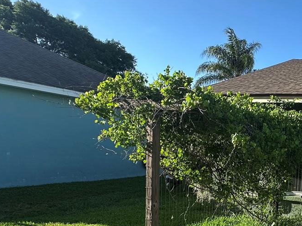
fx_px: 297
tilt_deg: -4.5
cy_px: 174
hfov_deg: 44.0
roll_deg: -2.7
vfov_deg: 40.4
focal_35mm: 34
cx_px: 318
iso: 40
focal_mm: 2.22
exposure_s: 1/473
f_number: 2.2
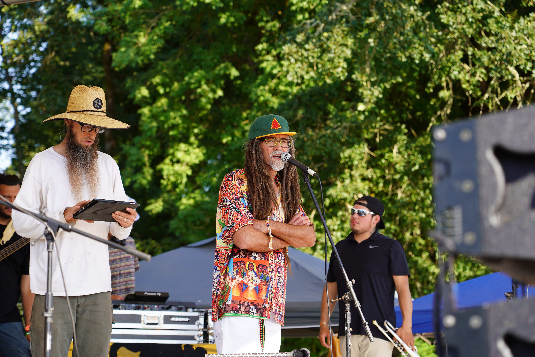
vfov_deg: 13.0
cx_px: 268
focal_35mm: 105
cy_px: 178
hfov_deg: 19.5
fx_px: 1560
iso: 100
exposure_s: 1/160
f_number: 4.5
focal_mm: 105
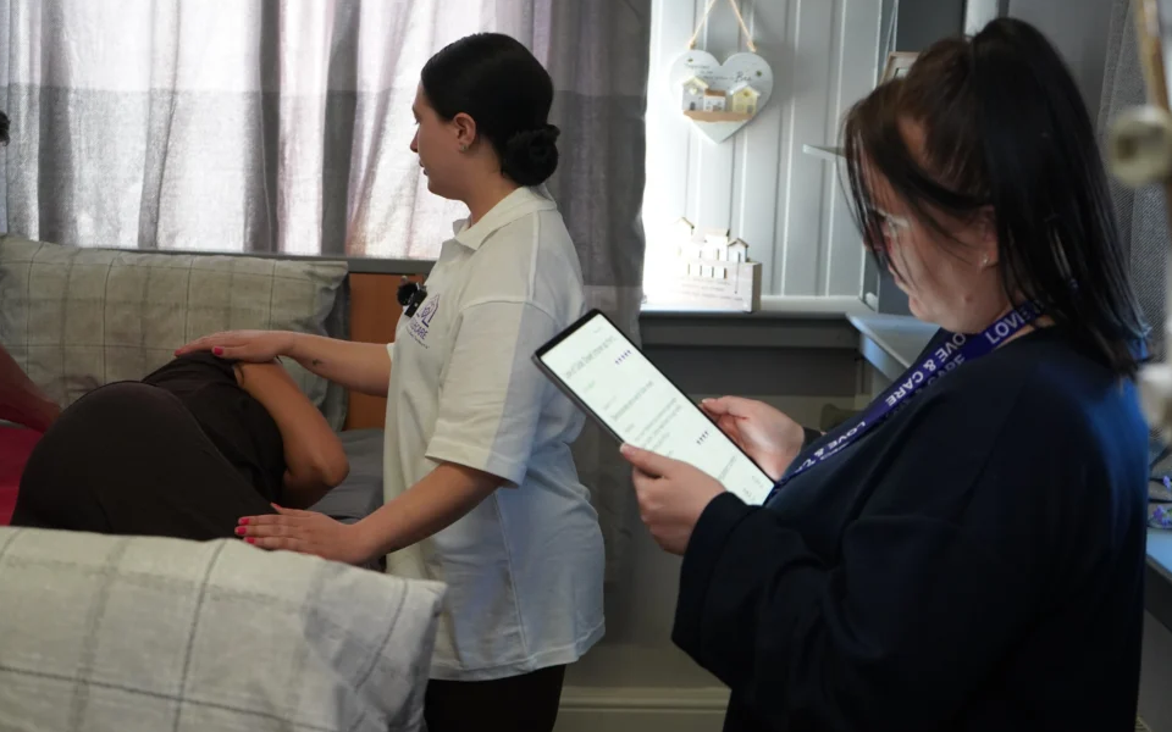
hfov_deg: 40.3
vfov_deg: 25.8
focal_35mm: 50
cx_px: 596
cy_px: 356
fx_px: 1597
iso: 4000
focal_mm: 46
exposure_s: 1/160
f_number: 4.5
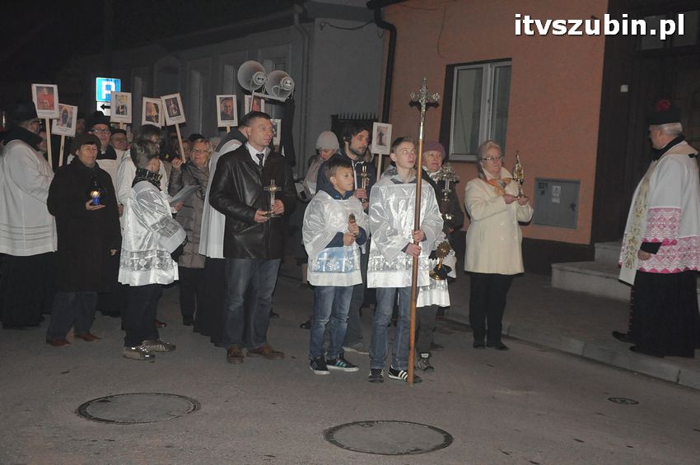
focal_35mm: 52
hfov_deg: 37.9
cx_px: 350
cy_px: 232
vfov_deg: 25.7
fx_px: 1020
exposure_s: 1/60
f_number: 5
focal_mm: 35
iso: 2000
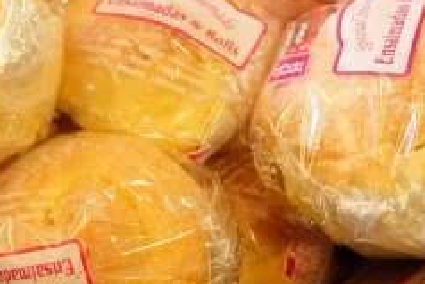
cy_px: 52
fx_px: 803
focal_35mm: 68
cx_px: 61
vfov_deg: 19.8
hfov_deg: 28.7
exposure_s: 1/10
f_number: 2.8
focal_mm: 18
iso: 800
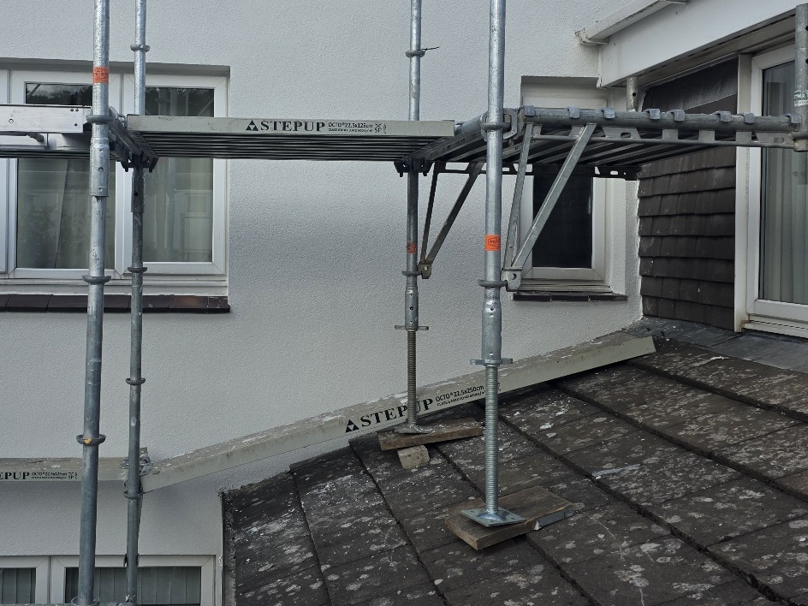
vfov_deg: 36.7
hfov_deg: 47.2
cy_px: 245
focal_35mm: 39
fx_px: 910
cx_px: 282
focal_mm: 6.3
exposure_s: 1/5000
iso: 80
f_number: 1.7
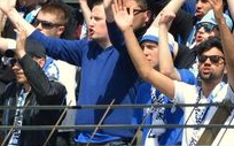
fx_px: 3542
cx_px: 258
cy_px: 122
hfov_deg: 3.8
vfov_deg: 2.4
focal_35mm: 556
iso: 400
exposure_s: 1/1600
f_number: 6.3
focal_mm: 130
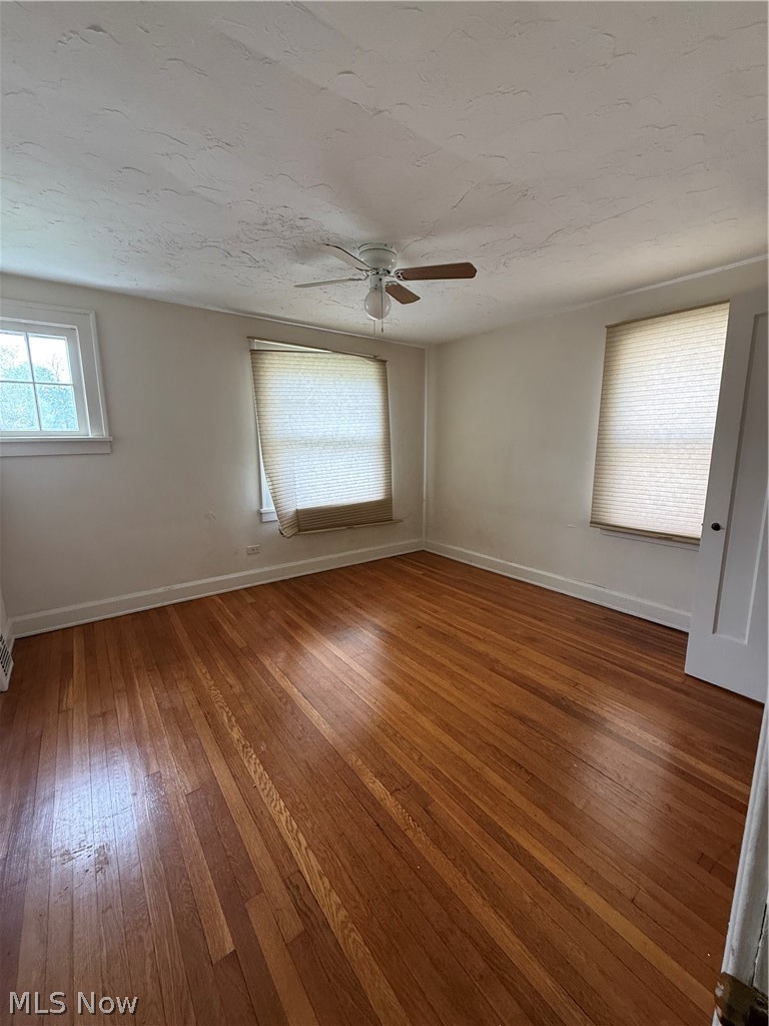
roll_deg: +0.4
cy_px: 513
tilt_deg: -9.7
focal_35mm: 14
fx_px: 415
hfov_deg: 85.7
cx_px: 384
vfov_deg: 102.1
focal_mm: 2.22
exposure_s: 1/99
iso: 250
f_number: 2.2
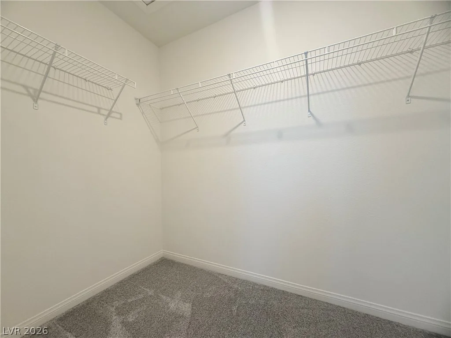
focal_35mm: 14
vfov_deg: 85.7
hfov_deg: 102.1
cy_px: 169
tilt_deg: +1.5
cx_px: 226
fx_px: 182
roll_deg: +0.6
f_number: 2.2
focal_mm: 2.22
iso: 250
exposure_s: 1/120
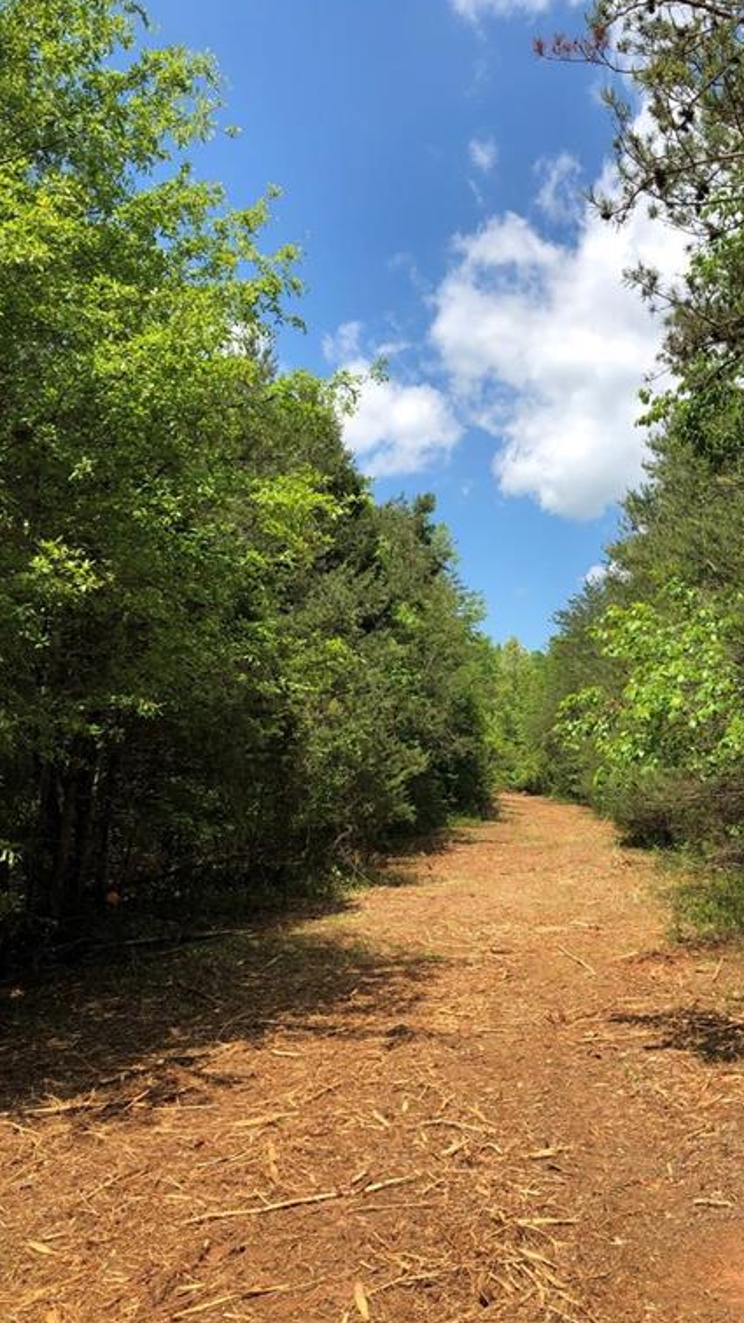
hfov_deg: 37.5
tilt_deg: +10.2
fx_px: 1088
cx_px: 473
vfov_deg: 62.6
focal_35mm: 31
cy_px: 658
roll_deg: -0.1
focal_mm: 3.99
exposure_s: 1/1621
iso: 20
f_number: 1.8
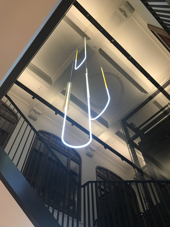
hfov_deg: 49.7
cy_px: 114
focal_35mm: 28
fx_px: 183
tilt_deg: +59.0
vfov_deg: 63.4
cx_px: 85
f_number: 1.8
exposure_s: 1/32
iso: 25
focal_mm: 3.99
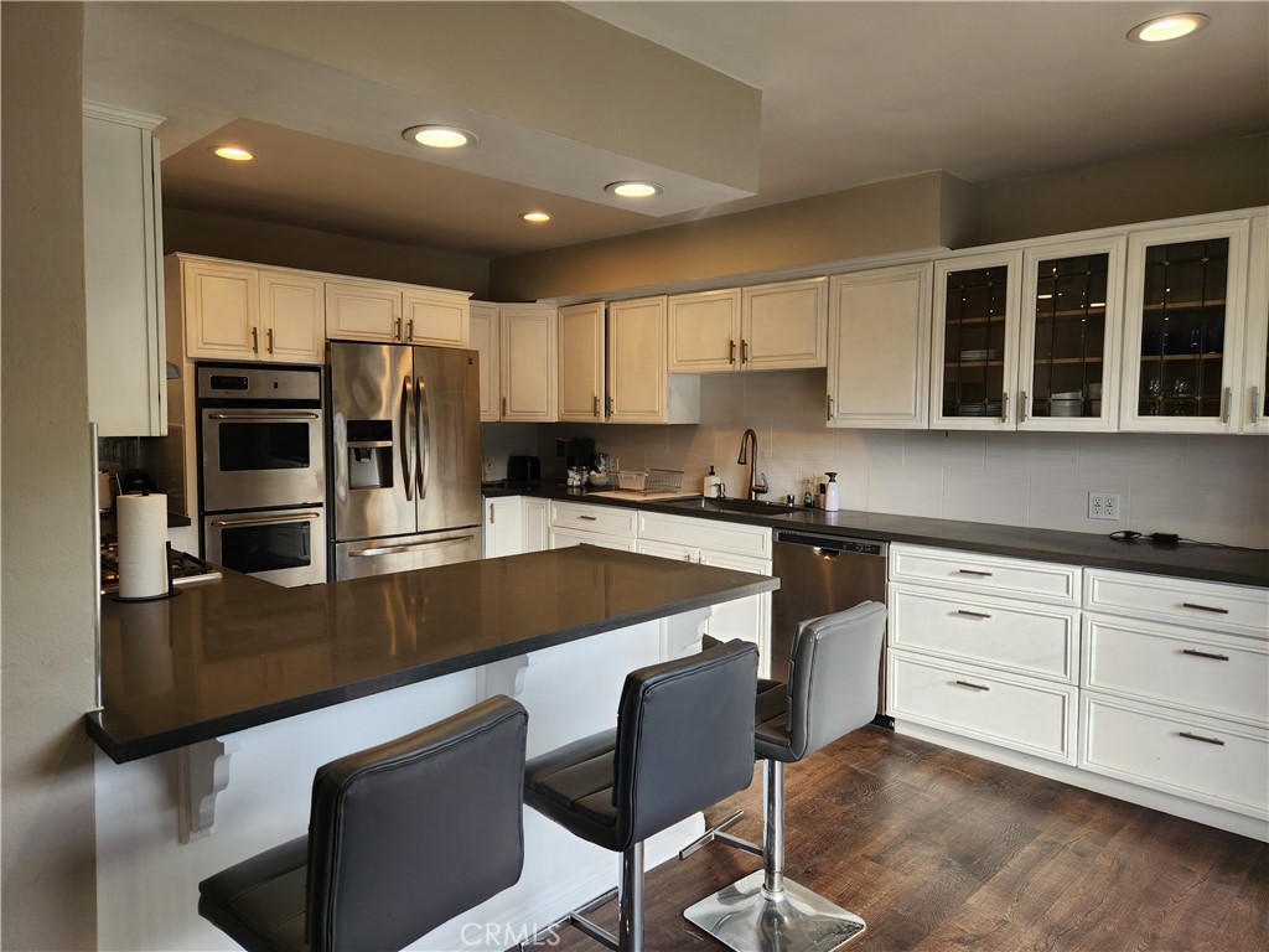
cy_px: 476
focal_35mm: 23
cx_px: 634
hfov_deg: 73.9
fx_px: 843
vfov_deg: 58.9
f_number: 1.8
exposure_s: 1/120
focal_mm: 5.4
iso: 32
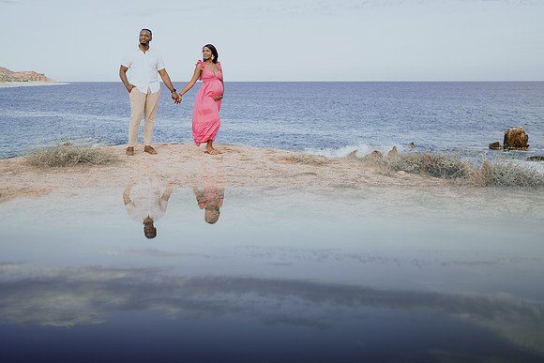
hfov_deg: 53.3
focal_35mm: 36
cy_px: 181
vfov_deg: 37.0
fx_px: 542
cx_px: 276
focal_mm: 35
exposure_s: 1/640
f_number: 1.8
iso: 50
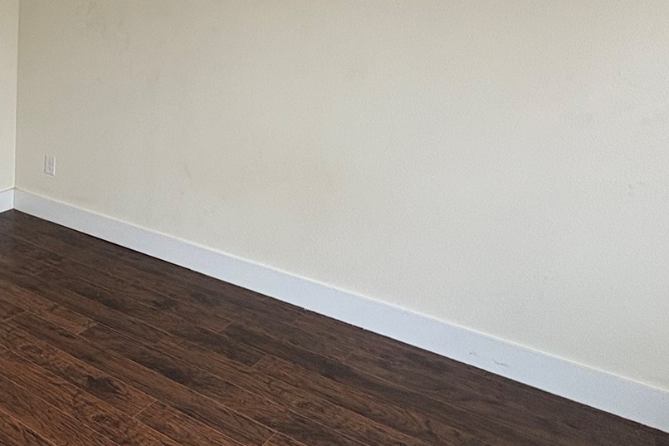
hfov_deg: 44.0
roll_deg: -0.7
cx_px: -5
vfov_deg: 35.2
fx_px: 687
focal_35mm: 37
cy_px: 114
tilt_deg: -10.9
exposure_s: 1/99
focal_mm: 2.22
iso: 100
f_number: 2.2
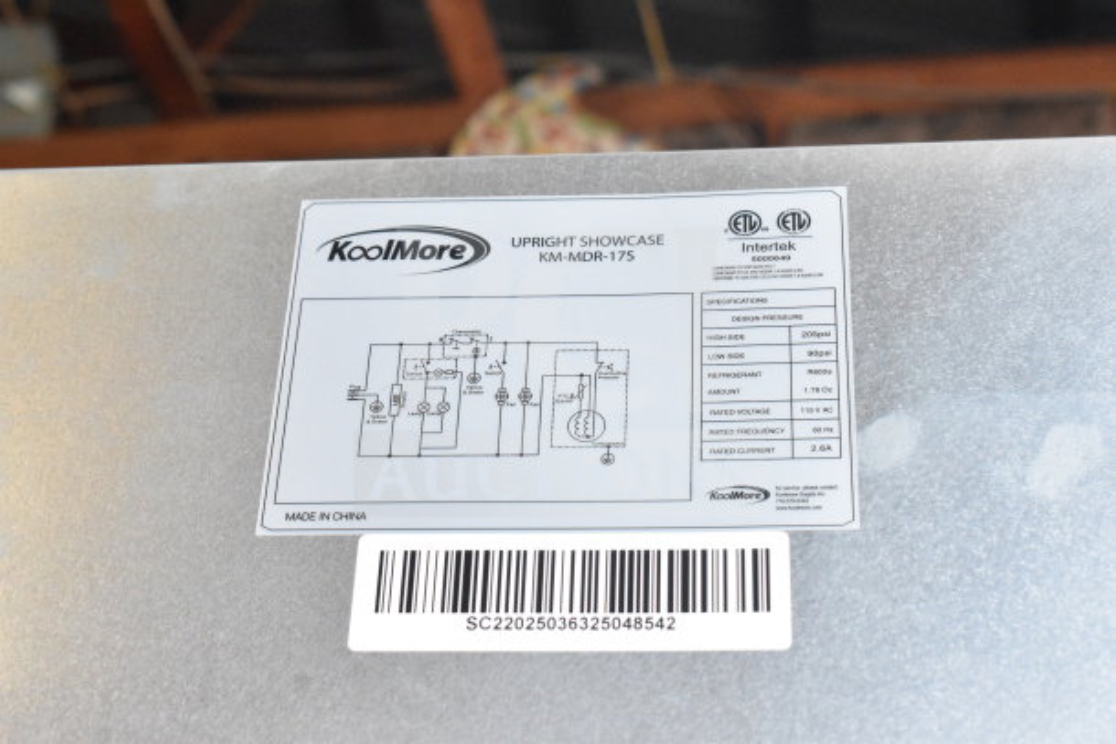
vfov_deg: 19.7
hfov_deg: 29.2
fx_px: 2139
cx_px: 558
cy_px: 372
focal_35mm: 69
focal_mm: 46
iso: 6400
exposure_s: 1/400
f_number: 10
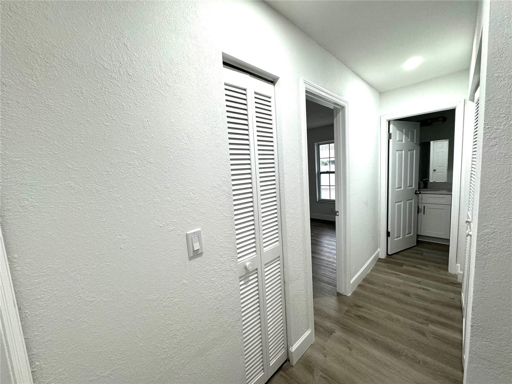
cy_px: 192
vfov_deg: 85.7
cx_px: 256
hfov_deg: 102.1
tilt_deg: -7.2
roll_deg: +3.3
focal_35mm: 14
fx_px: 207
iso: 160
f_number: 2.2
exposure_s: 1/120
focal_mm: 2.22
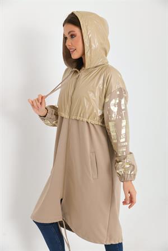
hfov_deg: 26.0
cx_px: 84
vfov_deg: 38.2
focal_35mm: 52
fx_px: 364
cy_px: 126
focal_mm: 52
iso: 100
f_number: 5.6
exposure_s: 1/125
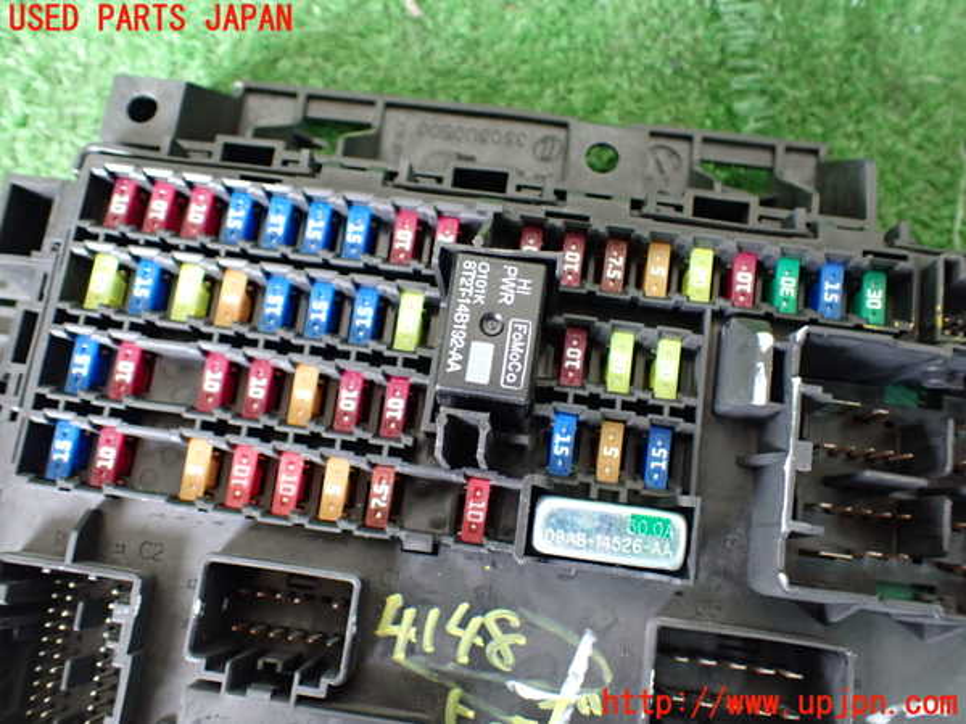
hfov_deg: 60.0
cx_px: 483
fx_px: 837
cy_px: 362
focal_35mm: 30
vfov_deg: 46.8
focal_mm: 5.4
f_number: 2.3
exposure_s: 1/80
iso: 800
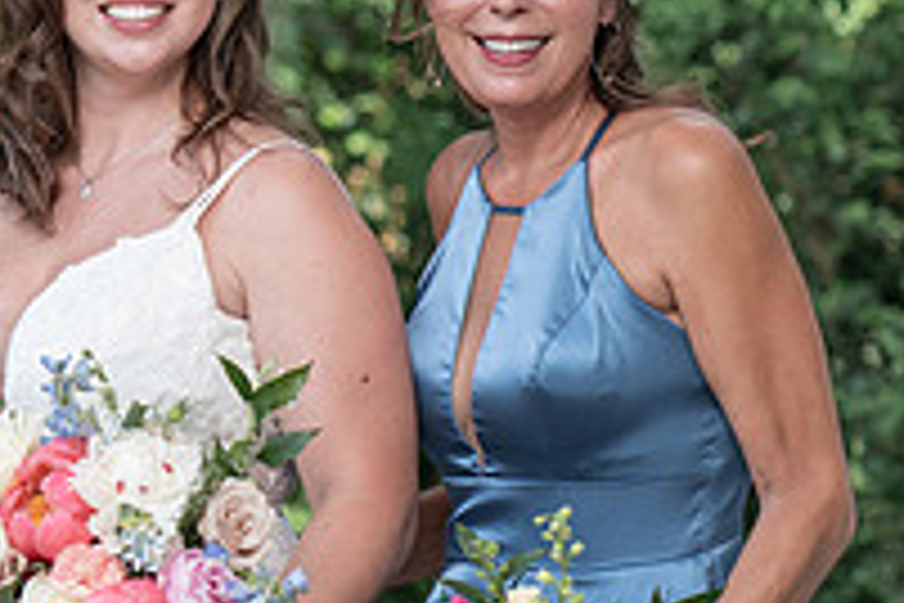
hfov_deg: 8.2
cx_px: 138
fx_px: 6302
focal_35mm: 251
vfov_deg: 5.5
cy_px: 255
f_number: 2.8
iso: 64
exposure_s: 1/500
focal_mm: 85
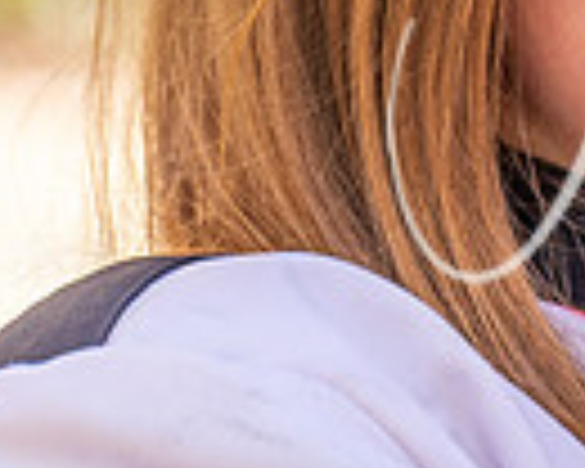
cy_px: -12
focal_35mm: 638
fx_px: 11046
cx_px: 1280
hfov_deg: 3.0
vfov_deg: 2.4
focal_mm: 116
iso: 200
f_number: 4
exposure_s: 1/200
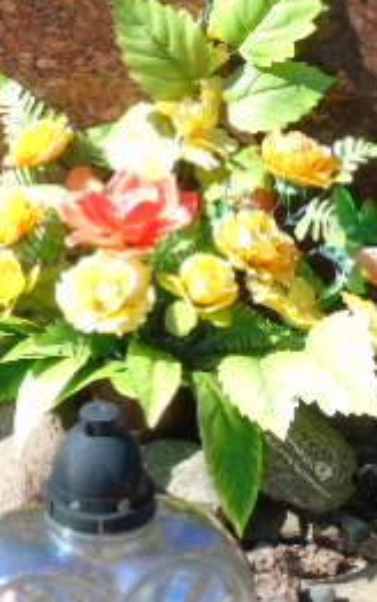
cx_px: -18
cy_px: 78
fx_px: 1954
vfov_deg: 17.3
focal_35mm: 119
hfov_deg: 10.9
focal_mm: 8.2
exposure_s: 1/320
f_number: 4.1
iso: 80
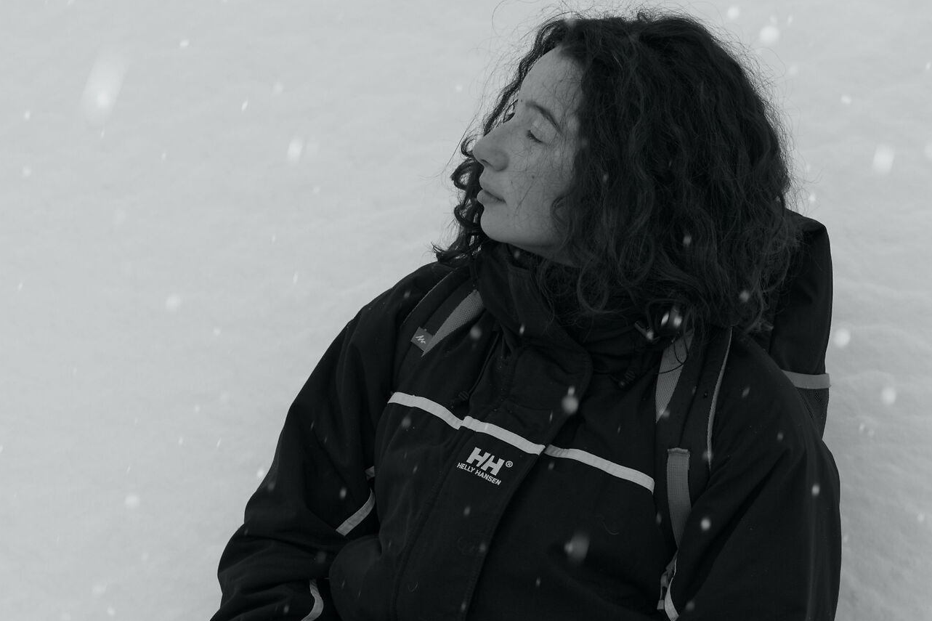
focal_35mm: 116
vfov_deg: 11.8
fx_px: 3003
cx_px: 455
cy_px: 239
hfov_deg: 17.6
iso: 160
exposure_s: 1/200
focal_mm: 62
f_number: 6.3
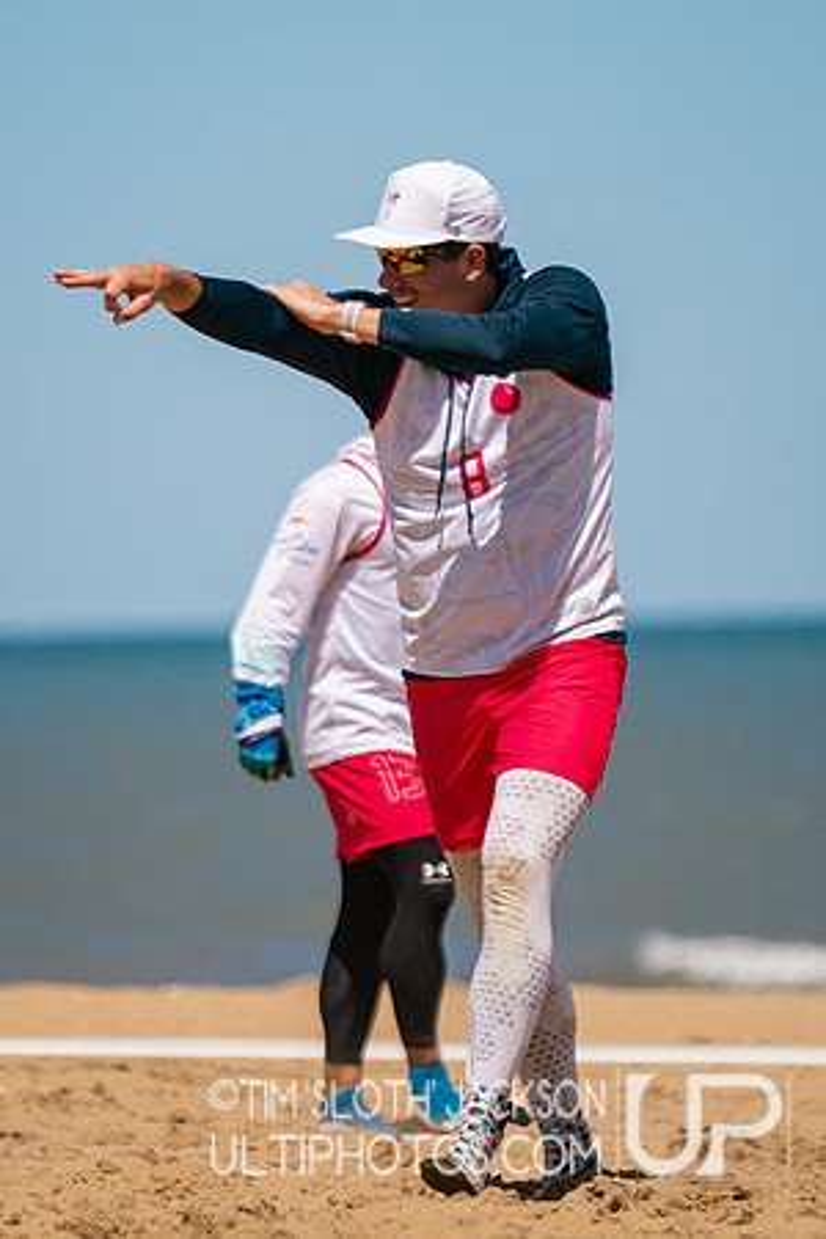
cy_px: 475
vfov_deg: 4.9
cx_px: 364
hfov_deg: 3.3
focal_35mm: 420
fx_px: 14449
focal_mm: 200
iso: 400
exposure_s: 1/10000
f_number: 2.8
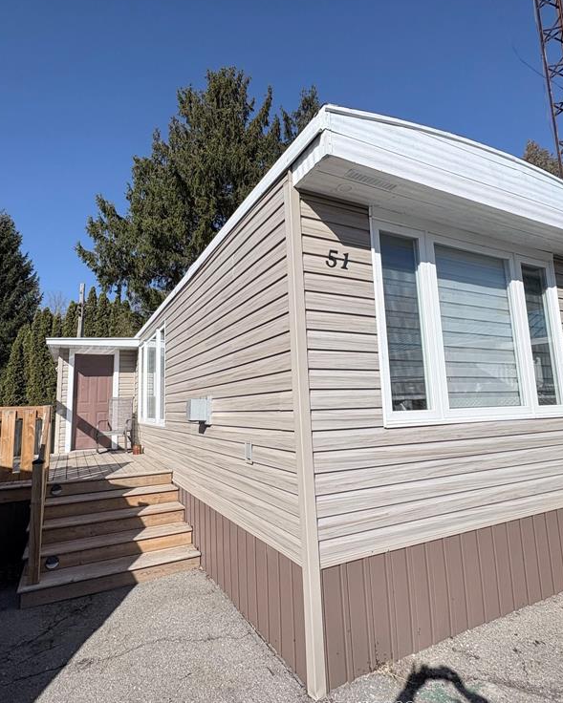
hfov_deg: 70.8
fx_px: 396
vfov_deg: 83.3
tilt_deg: +9.1
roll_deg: +1.8
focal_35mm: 19
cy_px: 352
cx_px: 268
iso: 50
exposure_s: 1/4132
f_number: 2.2
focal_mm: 2.22
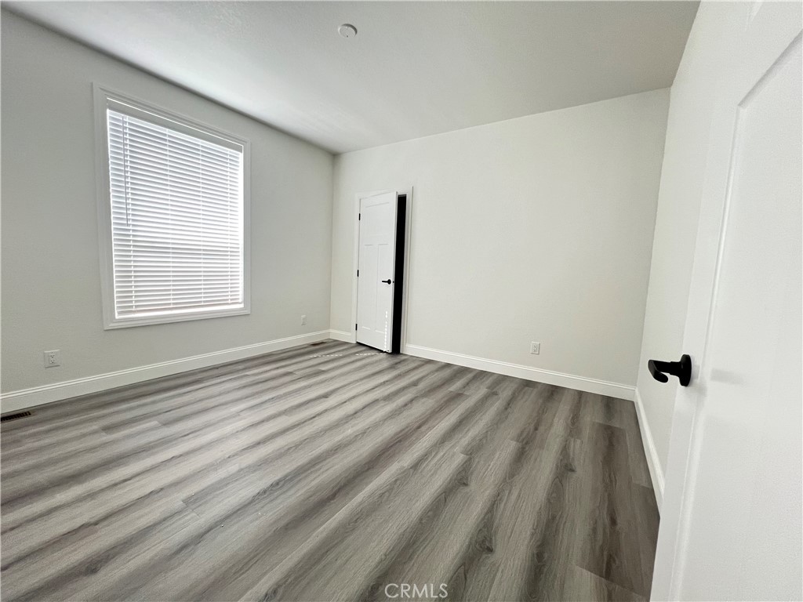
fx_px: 302
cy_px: 301
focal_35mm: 13
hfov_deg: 106.2
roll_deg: -2.7
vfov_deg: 89.9
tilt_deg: -6.5
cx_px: 402
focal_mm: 1.57
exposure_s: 1/60
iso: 250
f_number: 1.8
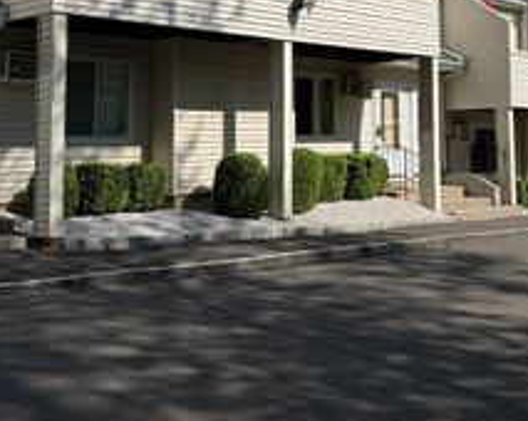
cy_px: 71
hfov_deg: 33.3
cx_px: 411
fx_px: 859
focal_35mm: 55
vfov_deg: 26.9
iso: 80
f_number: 1.78
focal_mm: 6.76
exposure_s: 1/6711
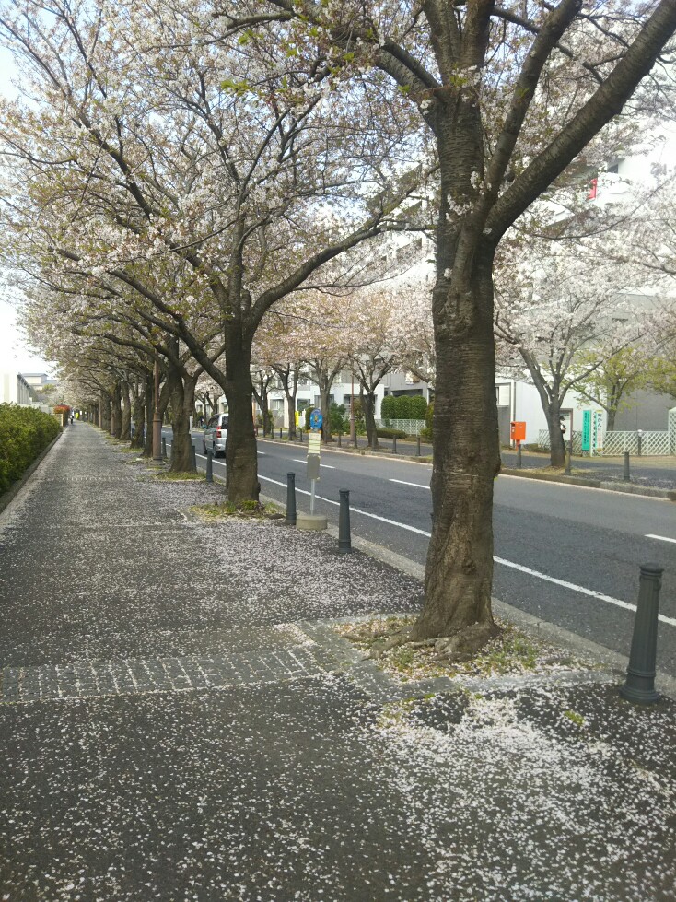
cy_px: 451
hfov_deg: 46.8
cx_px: 338
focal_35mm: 30
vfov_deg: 60.0
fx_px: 781
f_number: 2.2
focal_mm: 4
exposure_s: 1/246
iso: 25
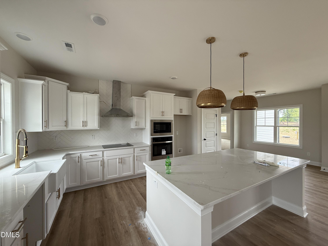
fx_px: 133
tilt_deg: +1.1
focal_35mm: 14
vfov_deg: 85.7
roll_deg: -0.2
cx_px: 164
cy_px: 123
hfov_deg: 102.1
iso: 200
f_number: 2.2
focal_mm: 2.22
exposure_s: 1/99
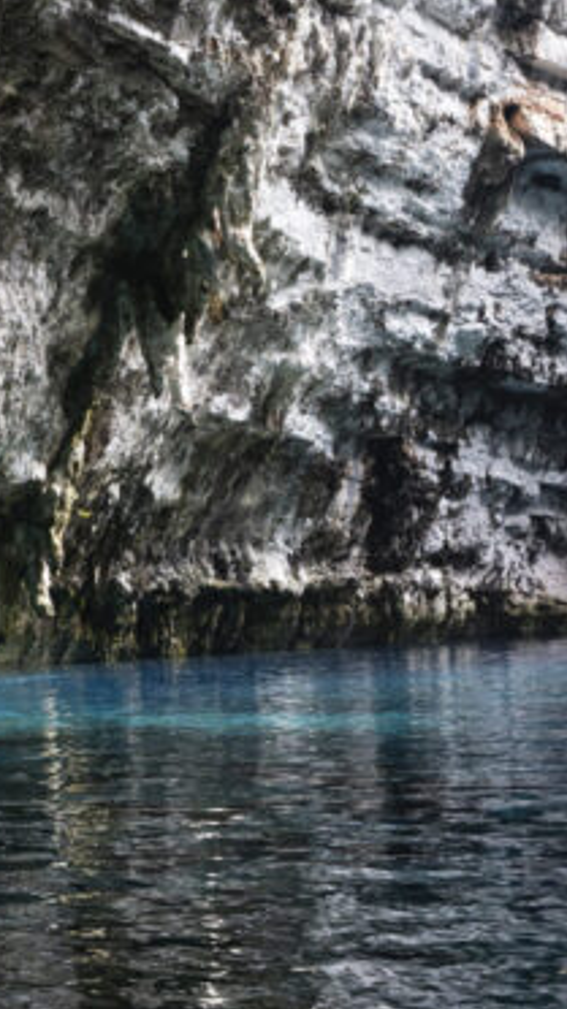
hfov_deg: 16.2
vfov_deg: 28.9
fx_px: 1953
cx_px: 27
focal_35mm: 73
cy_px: 377
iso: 500
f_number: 6.3
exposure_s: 1/100
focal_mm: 24
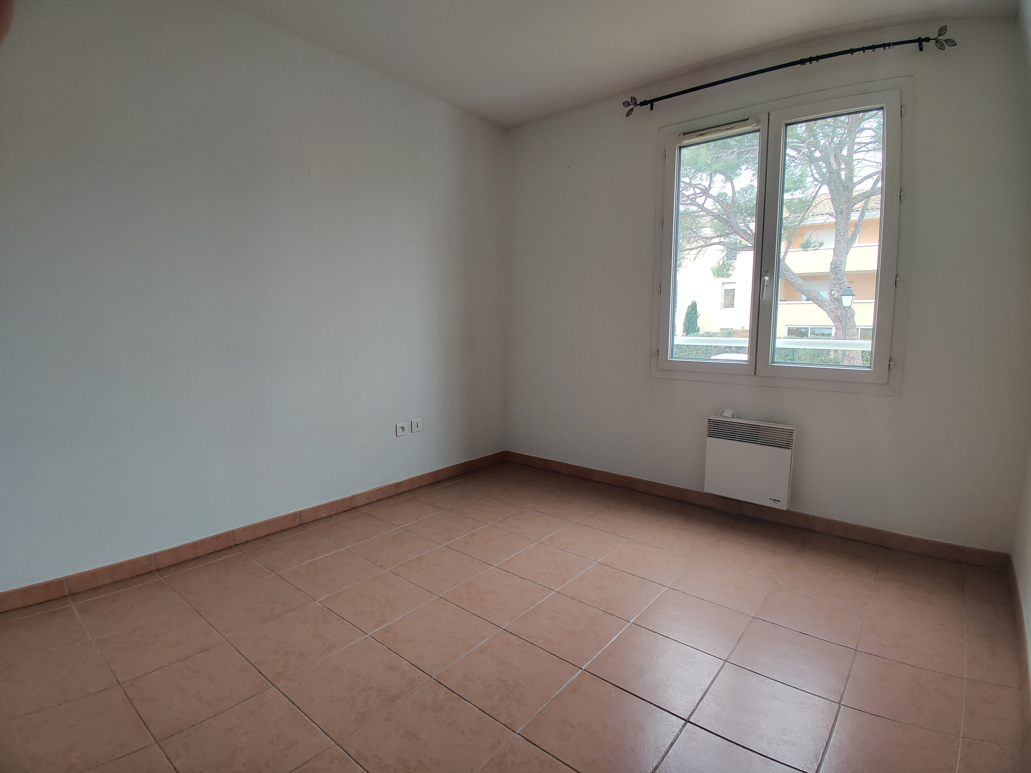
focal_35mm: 13
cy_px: 386
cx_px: 516
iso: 125
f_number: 2.2
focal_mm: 2.25
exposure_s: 1/100
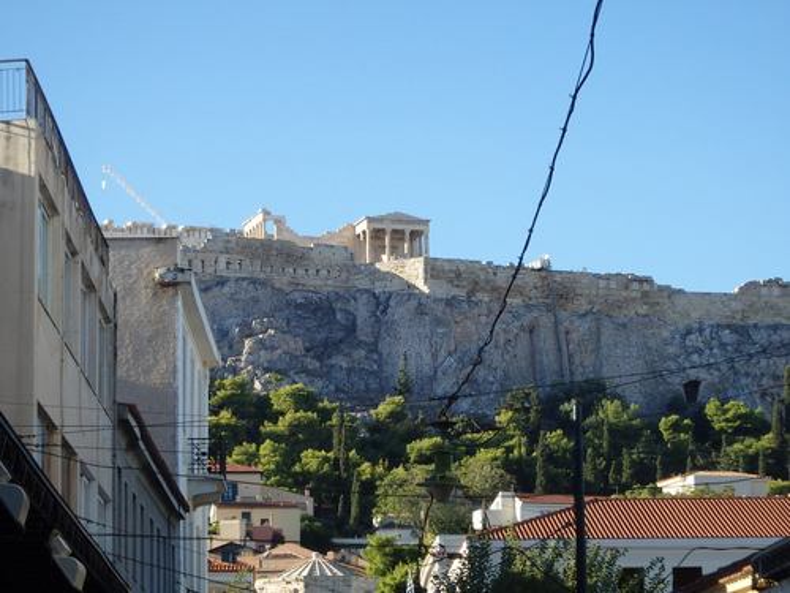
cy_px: 296
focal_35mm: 118
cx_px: 395
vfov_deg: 12.6
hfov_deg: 16.7
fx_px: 2693
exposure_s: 1/250
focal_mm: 21.2
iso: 125
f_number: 5.5
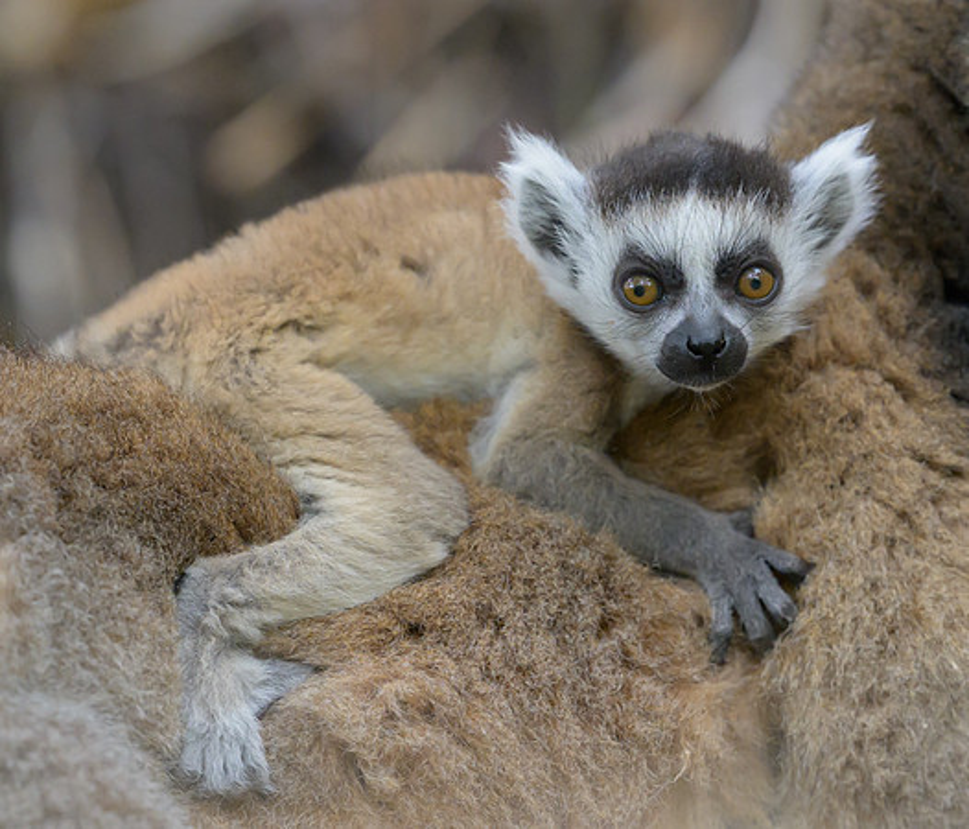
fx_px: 22612
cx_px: 737
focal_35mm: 767
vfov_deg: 2.1
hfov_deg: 2.5
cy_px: 310
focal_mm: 400
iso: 3200
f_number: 4
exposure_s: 1/640
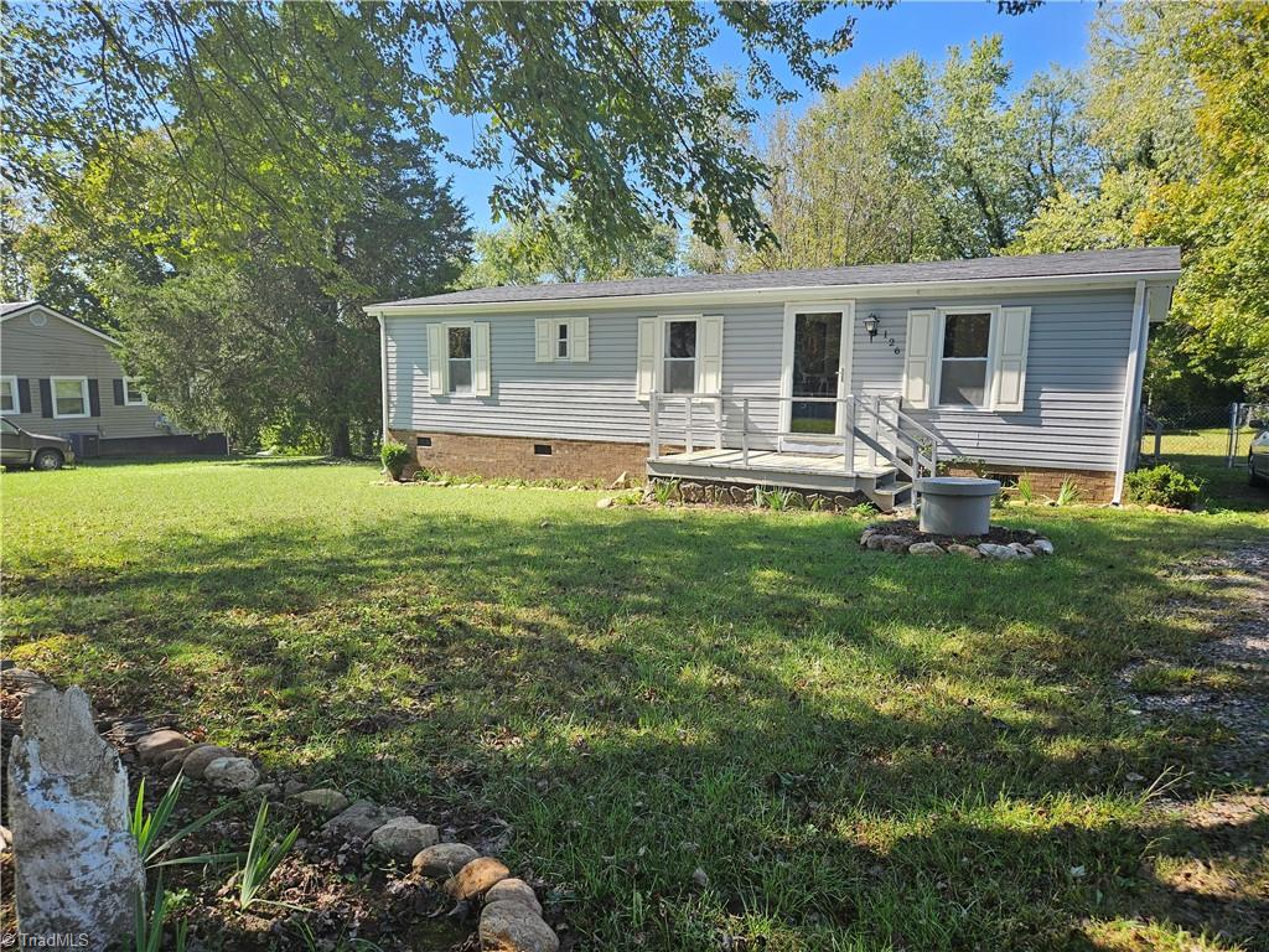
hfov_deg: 73.9
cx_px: 634
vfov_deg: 58.9
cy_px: 476
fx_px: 843
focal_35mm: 23
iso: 25
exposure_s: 1/479
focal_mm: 5.4
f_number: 1.8
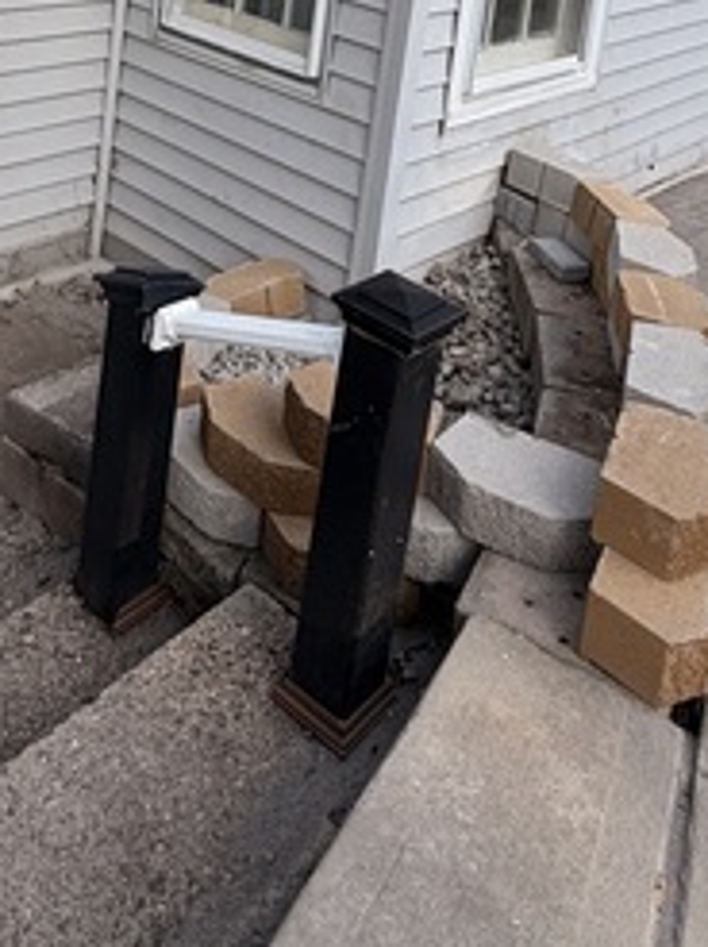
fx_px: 1038
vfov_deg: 40.5
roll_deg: -5.2
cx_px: 246
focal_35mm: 38
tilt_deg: -7.3
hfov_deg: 37.3
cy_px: -71
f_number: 2.2
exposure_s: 1/458
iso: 64
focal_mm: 2.22
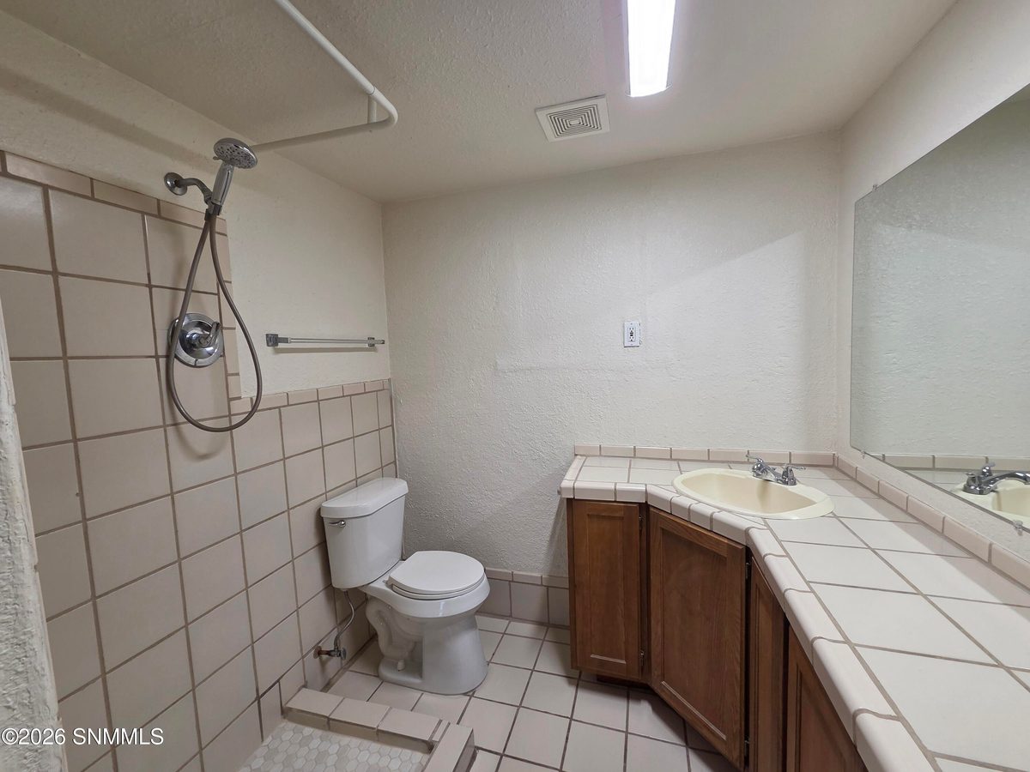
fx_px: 387
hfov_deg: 106.2
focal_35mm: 13
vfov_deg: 89.9
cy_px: 386
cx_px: 515
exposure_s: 1/60
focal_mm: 2.2
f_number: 2.2
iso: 100
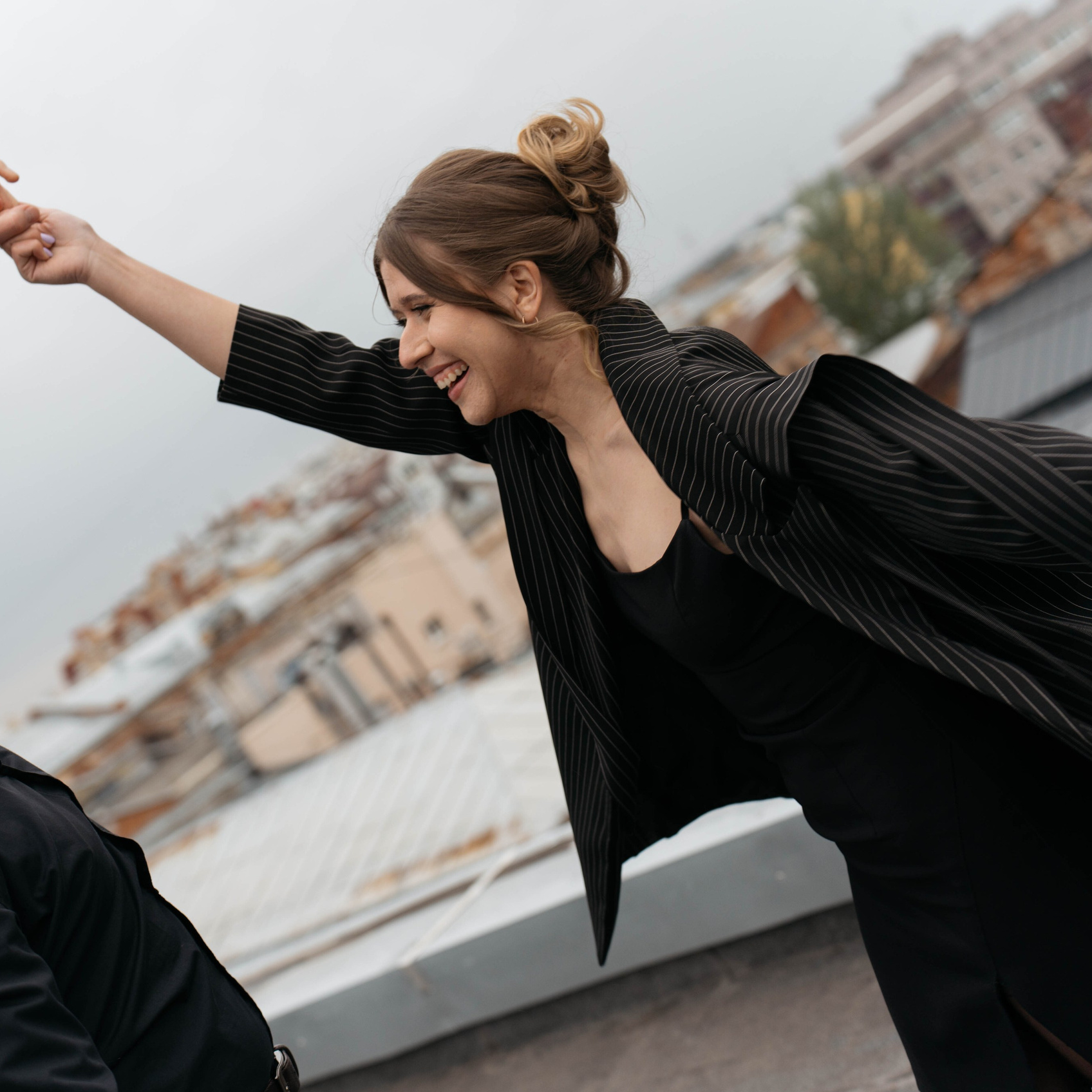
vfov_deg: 29.6
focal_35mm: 58
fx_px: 2070
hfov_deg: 29.4
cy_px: 549
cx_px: 400
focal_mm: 43
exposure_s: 1/250
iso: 200
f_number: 2.8
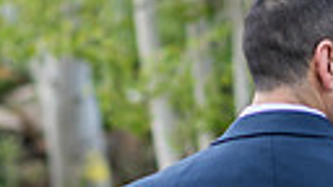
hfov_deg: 5.4
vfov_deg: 3.0
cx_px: 372
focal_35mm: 402
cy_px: 253
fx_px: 3550
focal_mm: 85
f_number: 2.8
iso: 100
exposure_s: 1/250
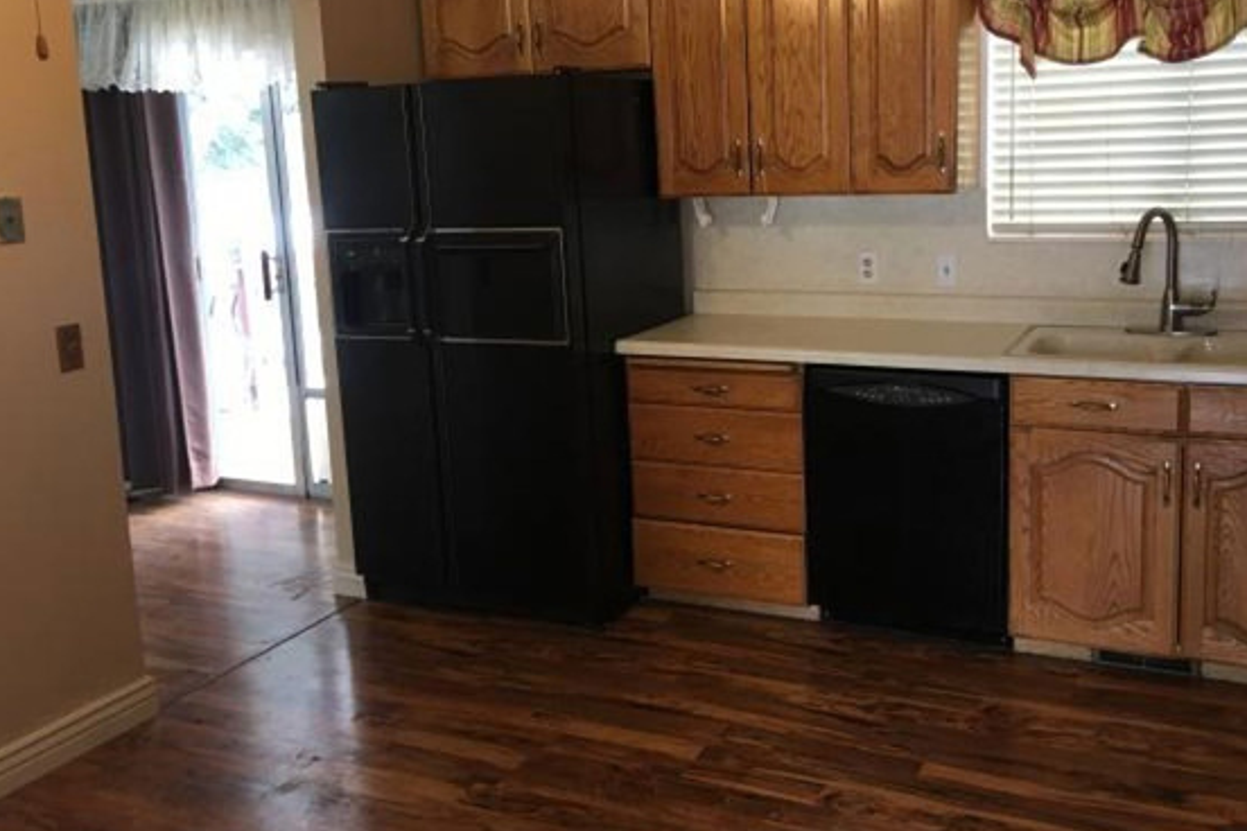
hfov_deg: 54.2
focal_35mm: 35
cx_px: 712
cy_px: 350
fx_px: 1212
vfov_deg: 37.8
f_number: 2.2
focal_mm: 4.15
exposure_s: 1/15
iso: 32
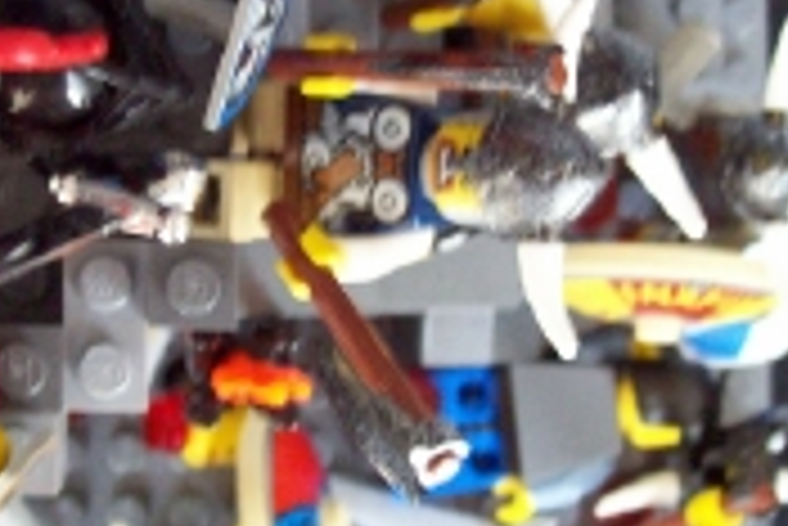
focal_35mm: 107
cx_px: 221
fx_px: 2344
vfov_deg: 12.8
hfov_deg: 19.0
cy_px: 124
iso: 160
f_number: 3
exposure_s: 1/10.6
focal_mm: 7.6
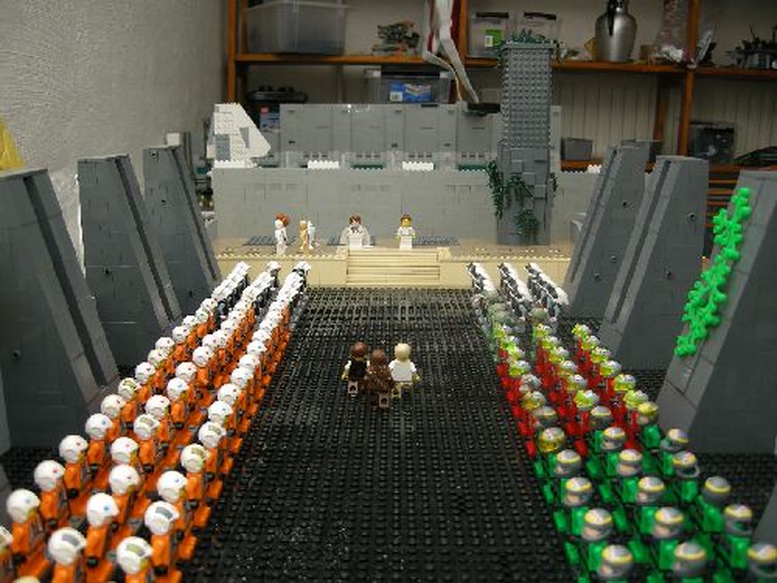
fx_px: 808
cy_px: 292
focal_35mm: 36
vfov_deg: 39.7
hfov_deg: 51.4
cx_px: 388
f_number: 2.7
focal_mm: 7.5
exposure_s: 1/60
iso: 64
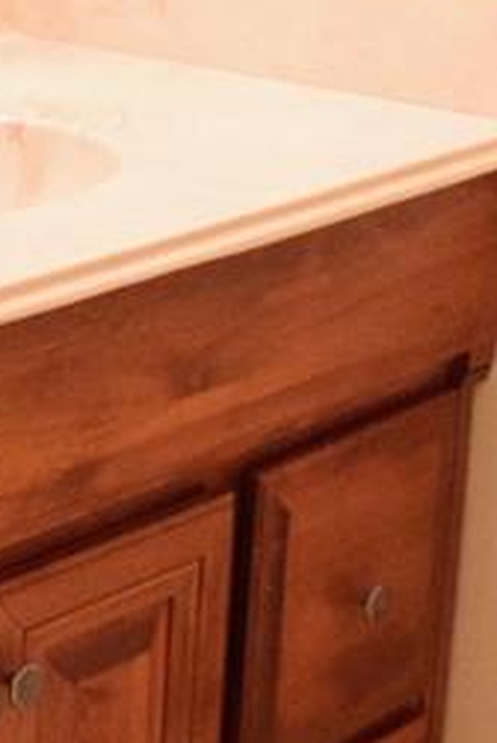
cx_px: -256
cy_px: 41
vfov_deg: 11.8
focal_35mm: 172
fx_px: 3552
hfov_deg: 7.8
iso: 1100
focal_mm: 24
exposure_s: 1/60
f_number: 4
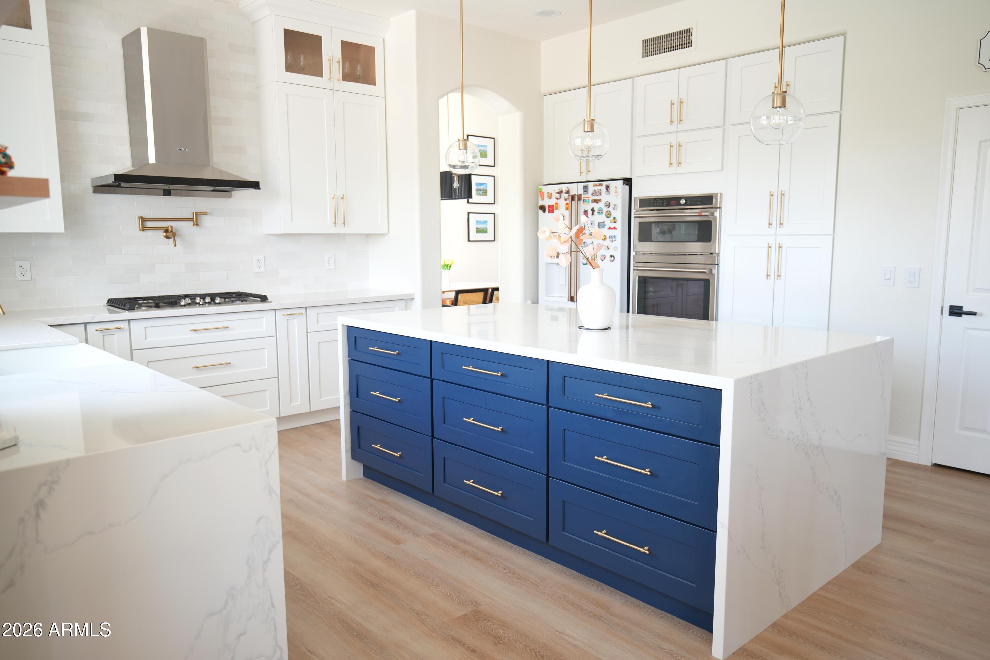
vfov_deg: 49.6
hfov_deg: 69.4
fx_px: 715
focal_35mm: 26
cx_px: 495
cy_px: 330
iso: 125
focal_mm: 26
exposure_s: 1/20
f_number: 4
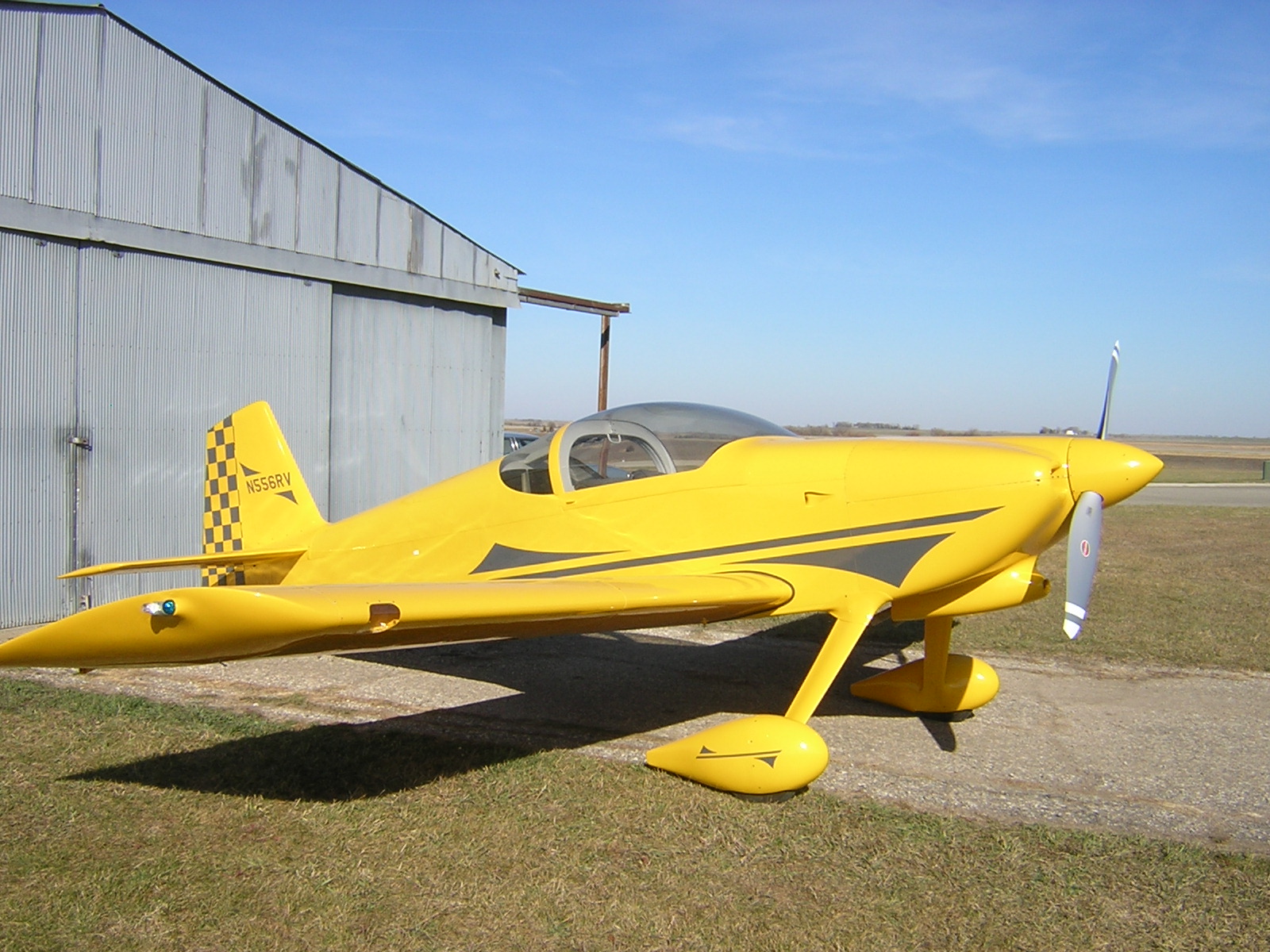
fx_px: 1321
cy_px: 476
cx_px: 635
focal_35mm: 36
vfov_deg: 39.7
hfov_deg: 51.4
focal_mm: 4.7
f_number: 5.2
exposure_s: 1/400
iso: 100
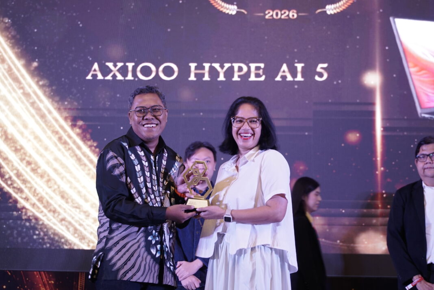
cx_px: 217
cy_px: 145
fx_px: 941
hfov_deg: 26.0
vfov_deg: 17.5
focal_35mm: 78
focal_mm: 78
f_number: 4
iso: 1250
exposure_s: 1/60
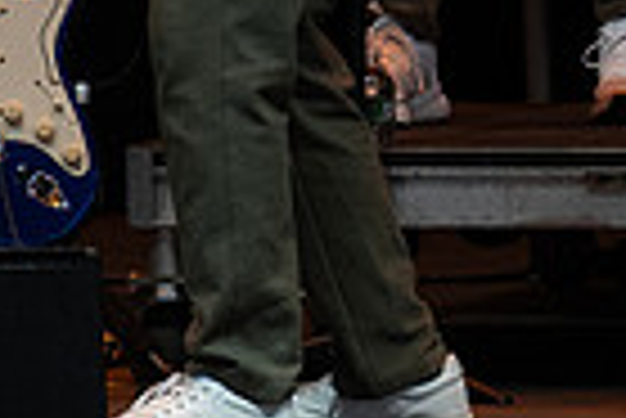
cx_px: -221
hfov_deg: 1.6
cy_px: -330
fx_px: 21758
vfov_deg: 1.1
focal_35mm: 1250
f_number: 8
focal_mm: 200
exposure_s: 1/640
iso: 2500
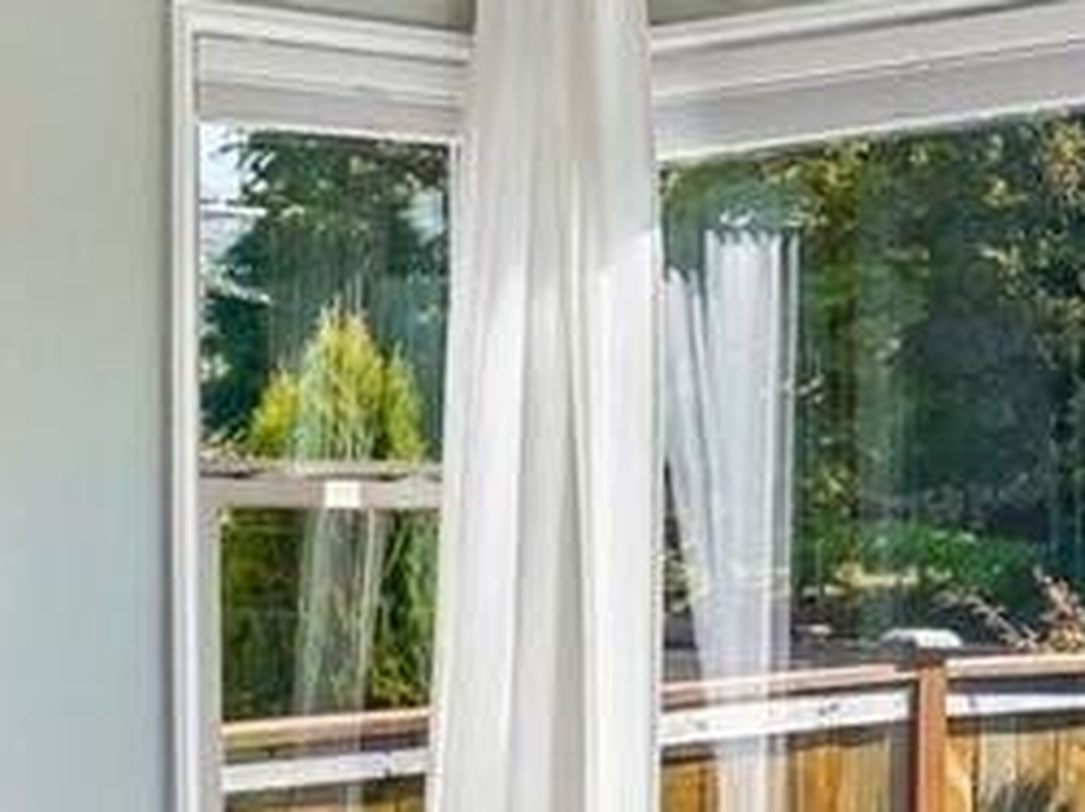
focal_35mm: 111
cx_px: 931
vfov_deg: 13.3
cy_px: 601
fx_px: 3476
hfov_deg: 17.5
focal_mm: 17
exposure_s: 1/60
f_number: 8
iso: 400
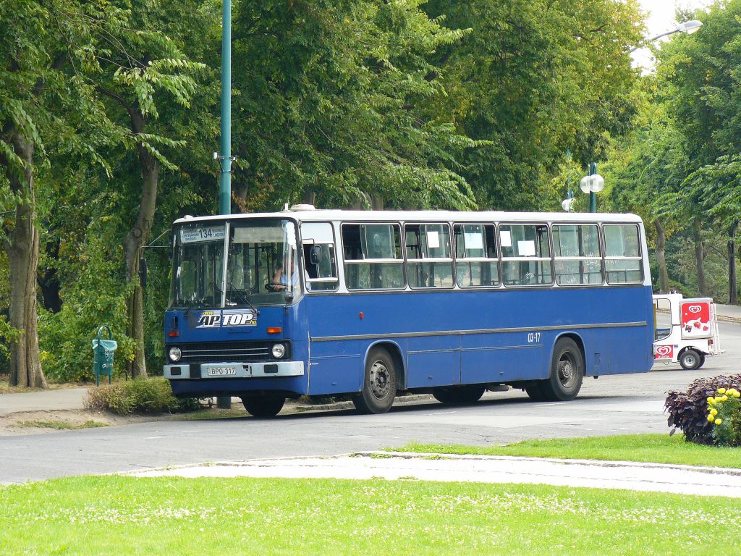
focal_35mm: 161
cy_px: 278
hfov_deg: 12.3
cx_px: 370
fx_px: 3446
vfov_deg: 9.2
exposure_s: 1/100
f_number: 3.6
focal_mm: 26.8
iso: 100
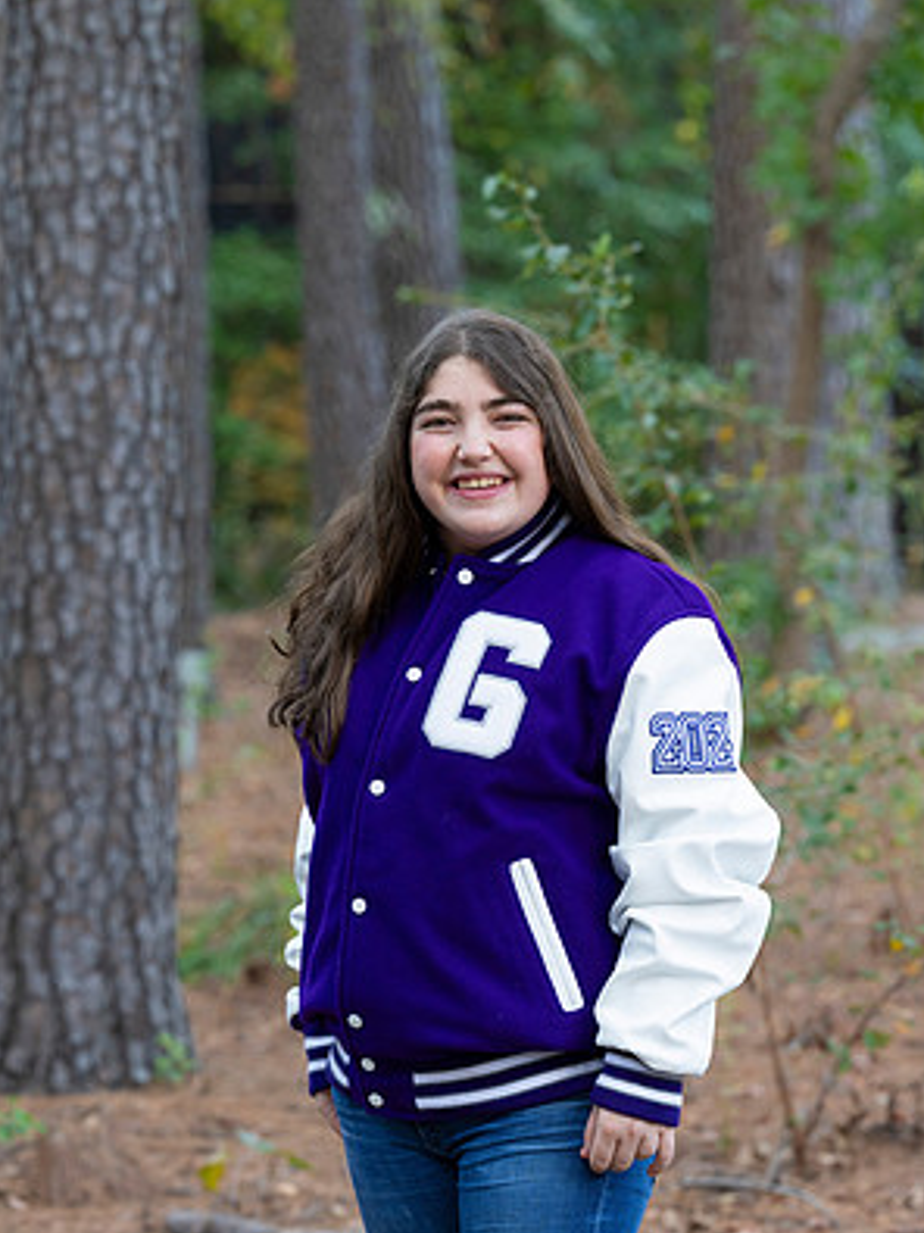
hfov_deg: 10.8
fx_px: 4879
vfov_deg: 14.4
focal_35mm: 137
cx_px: 459
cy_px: 687
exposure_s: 1/80
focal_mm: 125
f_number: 5
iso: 800
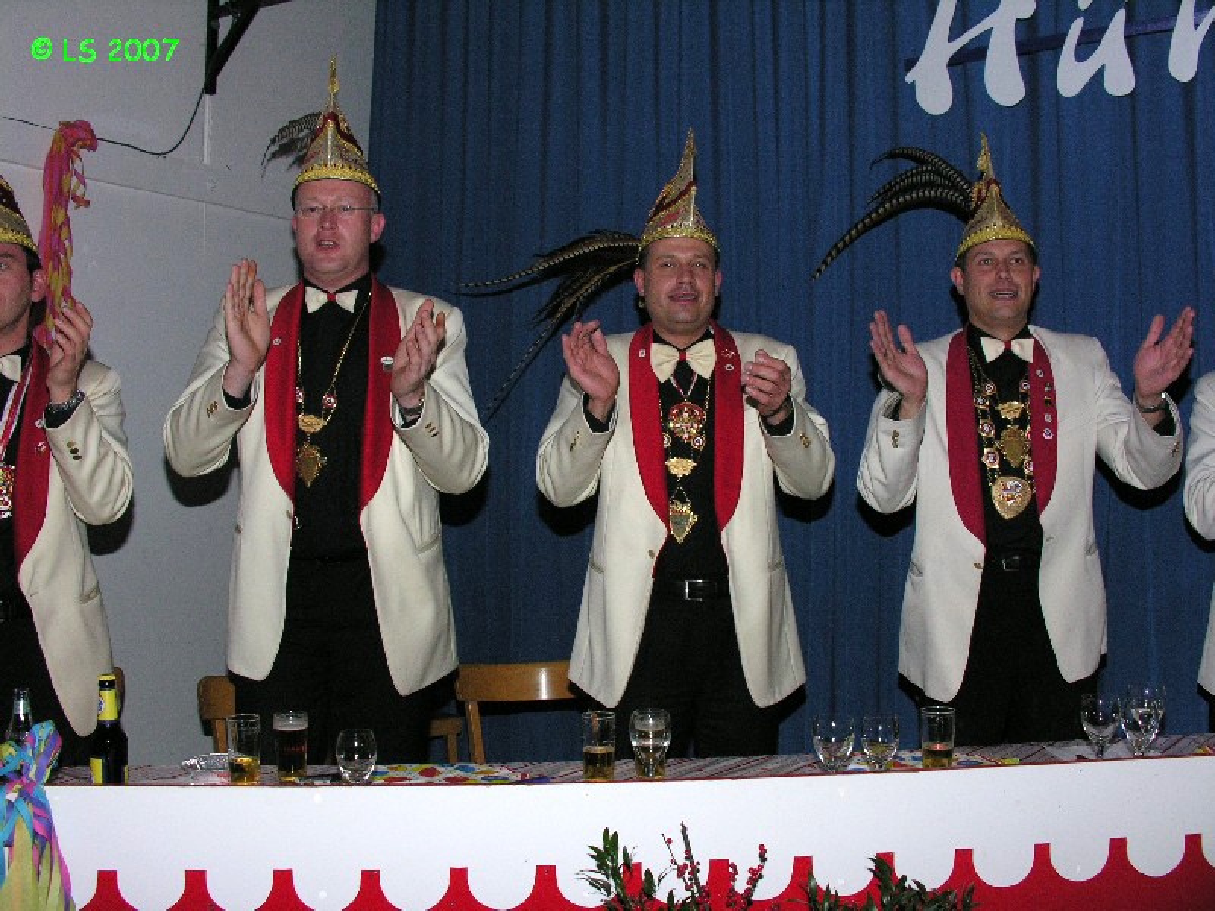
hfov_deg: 52.6
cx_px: 608
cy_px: 456
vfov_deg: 40.7
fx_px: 1228
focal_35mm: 35
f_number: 4
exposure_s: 1/60.1
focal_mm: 8.9
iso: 200
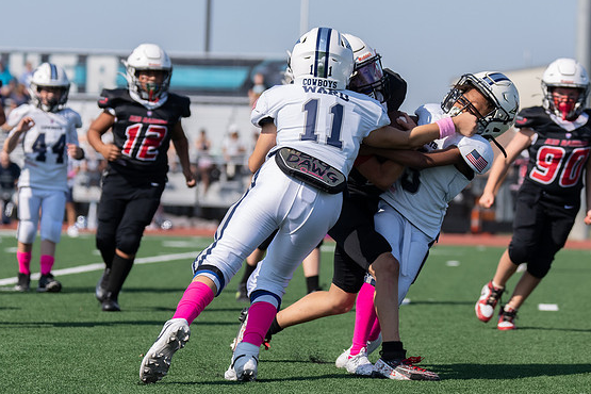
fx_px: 2938
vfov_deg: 7.7
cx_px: 350
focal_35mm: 179
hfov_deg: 11.5
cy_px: 182
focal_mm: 95
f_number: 2.8
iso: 100
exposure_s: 1/2500
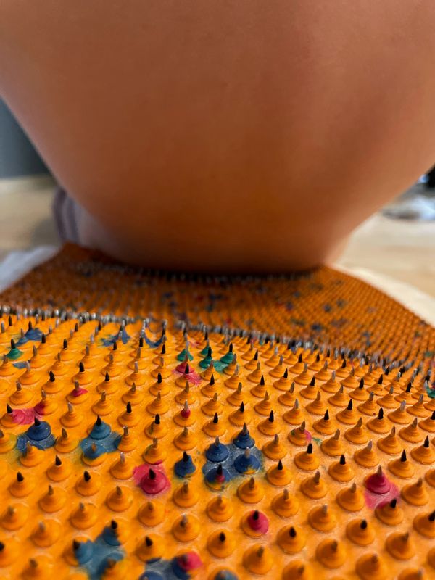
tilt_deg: -16.9
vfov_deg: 67.3
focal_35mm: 26
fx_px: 436
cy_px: 290
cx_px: 218
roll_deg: -1.0
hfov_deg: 53.1
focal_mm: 4.2
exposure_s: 1/50
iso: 400
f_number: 1.6
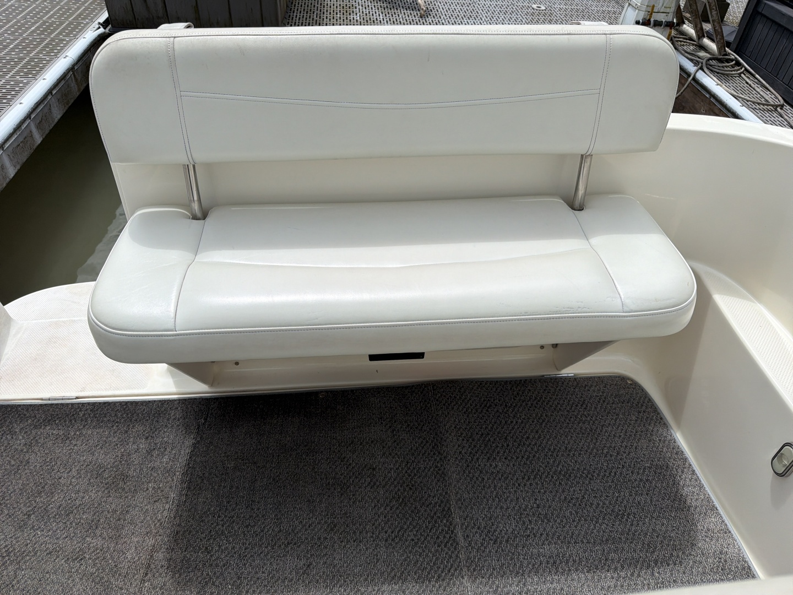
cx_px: 396
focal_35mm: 24
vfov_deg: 56.8
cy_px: 298
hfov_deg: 71.6
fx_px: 550
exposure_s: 1/11905
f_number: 1.78
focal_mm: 6.76
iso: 80
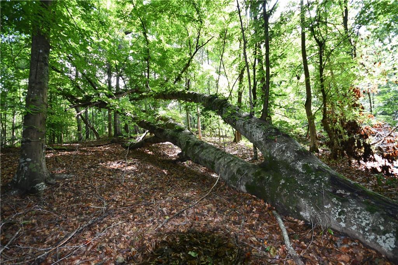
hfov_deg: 100.4
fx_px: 166
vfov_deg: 77.3
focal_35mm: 15
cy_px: 132
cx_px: 199
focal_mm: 10
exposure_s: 1/80
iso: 400
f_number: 4
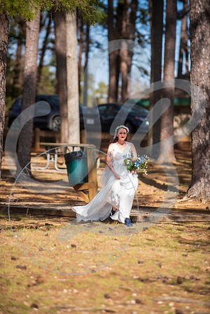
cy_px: 157
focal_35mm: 200
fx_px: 1750
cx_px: 105
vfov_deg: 10.3
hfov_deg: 6.9
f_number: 2.8
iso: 100
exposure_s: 1/640
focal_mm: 200
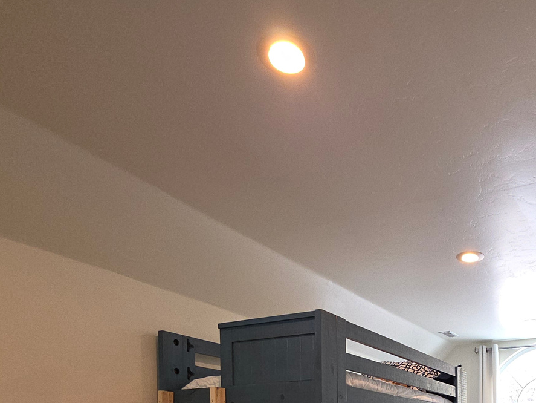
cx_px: 438
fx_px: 465
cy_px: 458
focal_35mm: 30
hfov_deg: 55.2
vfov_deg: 37.8
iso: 80
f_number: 1.9
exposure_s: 1/60
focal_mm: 2.2
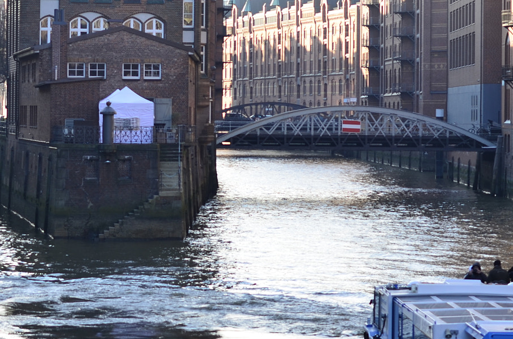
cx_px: 172
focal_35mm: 136
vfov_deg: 10.0
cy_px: 108
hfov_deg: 15.1
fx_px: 1933
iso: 100
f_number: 2.8
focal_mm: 40
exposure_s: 1/320
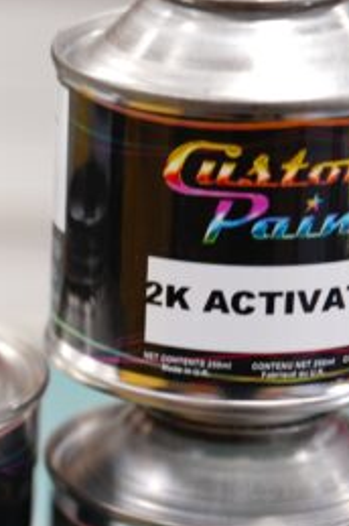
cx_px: -270
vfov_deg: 10.3
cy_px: 511
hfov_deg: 6.8
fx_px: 2887
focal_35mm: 198
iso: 50
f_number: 2.8
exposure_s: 1/13
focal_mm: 50
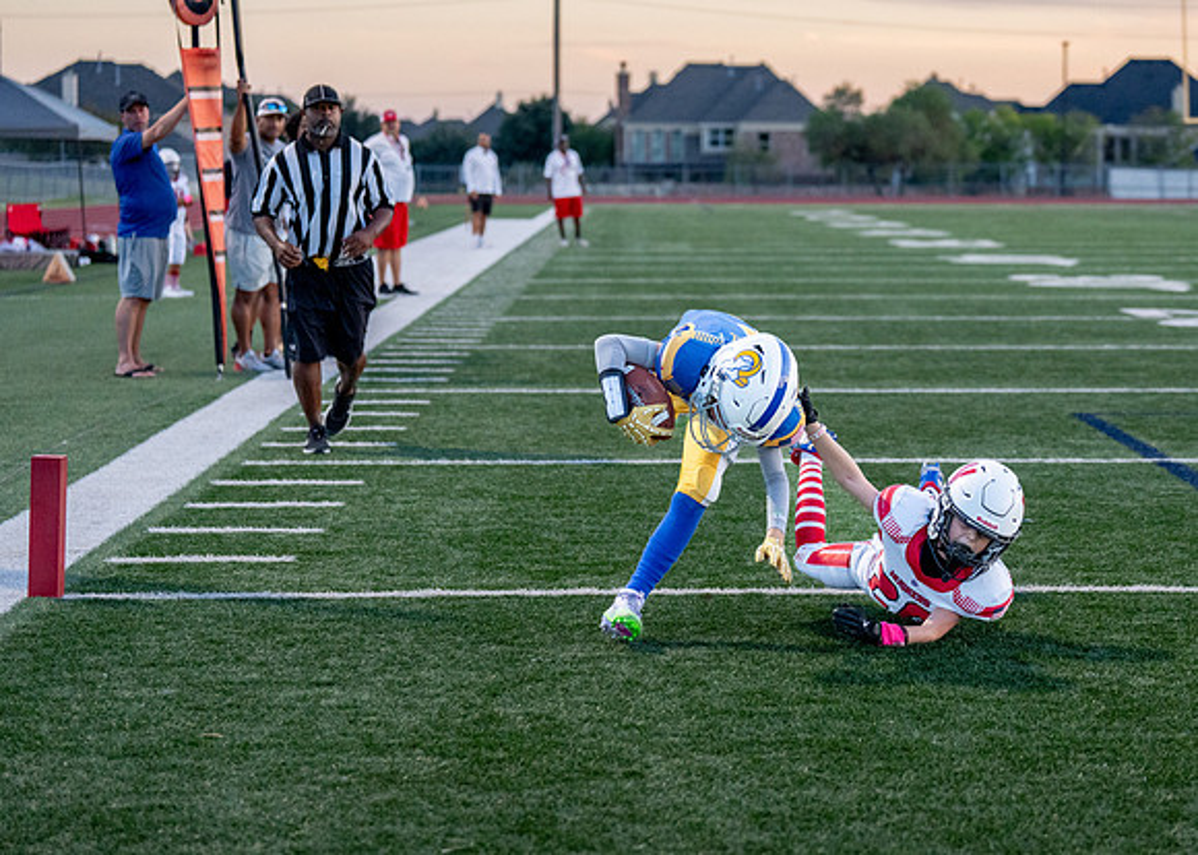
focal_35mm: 92
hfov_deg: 21.5
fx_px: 3144
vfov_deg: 15.5
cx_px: 807
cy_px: 427
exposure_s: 1/1250
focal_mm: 70
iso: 2000
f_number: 2.8
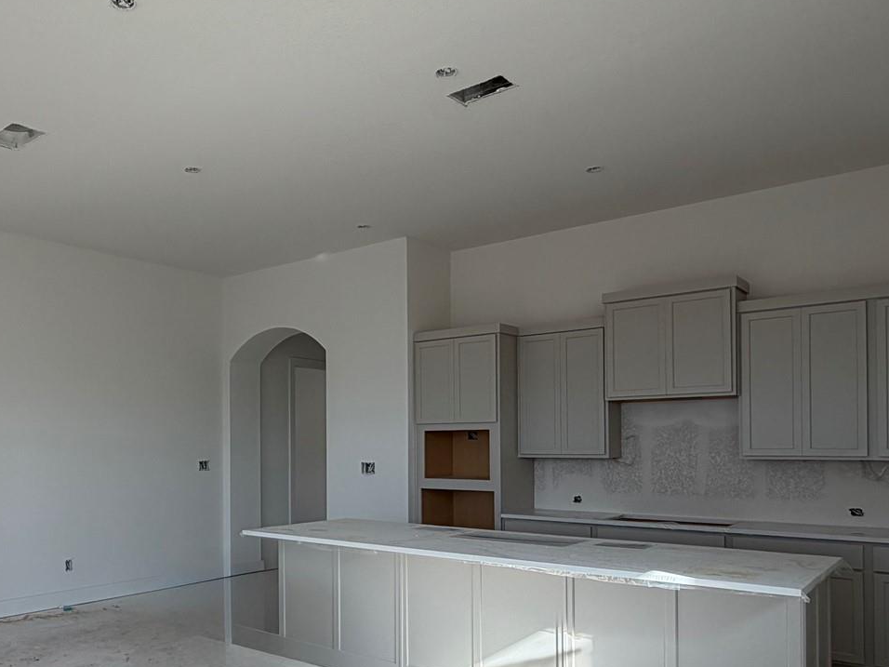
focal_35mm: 30
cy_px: 434
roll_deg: +0.3
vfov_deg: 46.2
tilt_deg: +0.2
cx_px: 285
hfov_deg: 58.4
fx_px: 770
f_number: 2.2
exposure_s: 1/168
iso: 50
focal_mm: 2.22
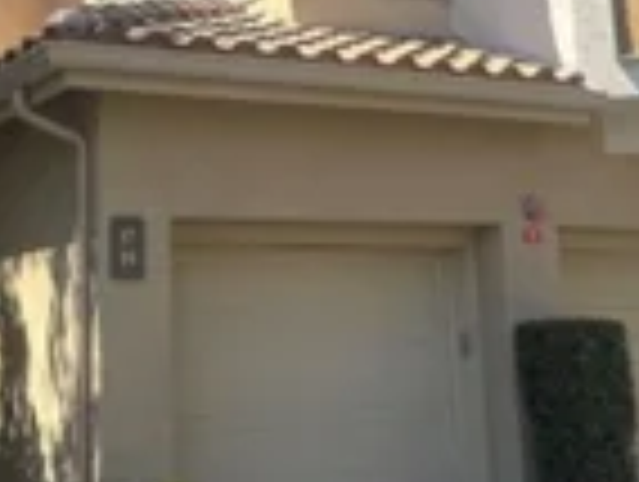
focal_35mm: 72
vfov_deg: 20.0
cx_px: 308
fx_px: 1331
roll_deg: +3.0
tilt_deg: +13.7
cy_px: 27
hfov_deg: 27.0
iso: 80
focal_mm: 6.86
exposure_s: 1/2299
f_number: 1.78
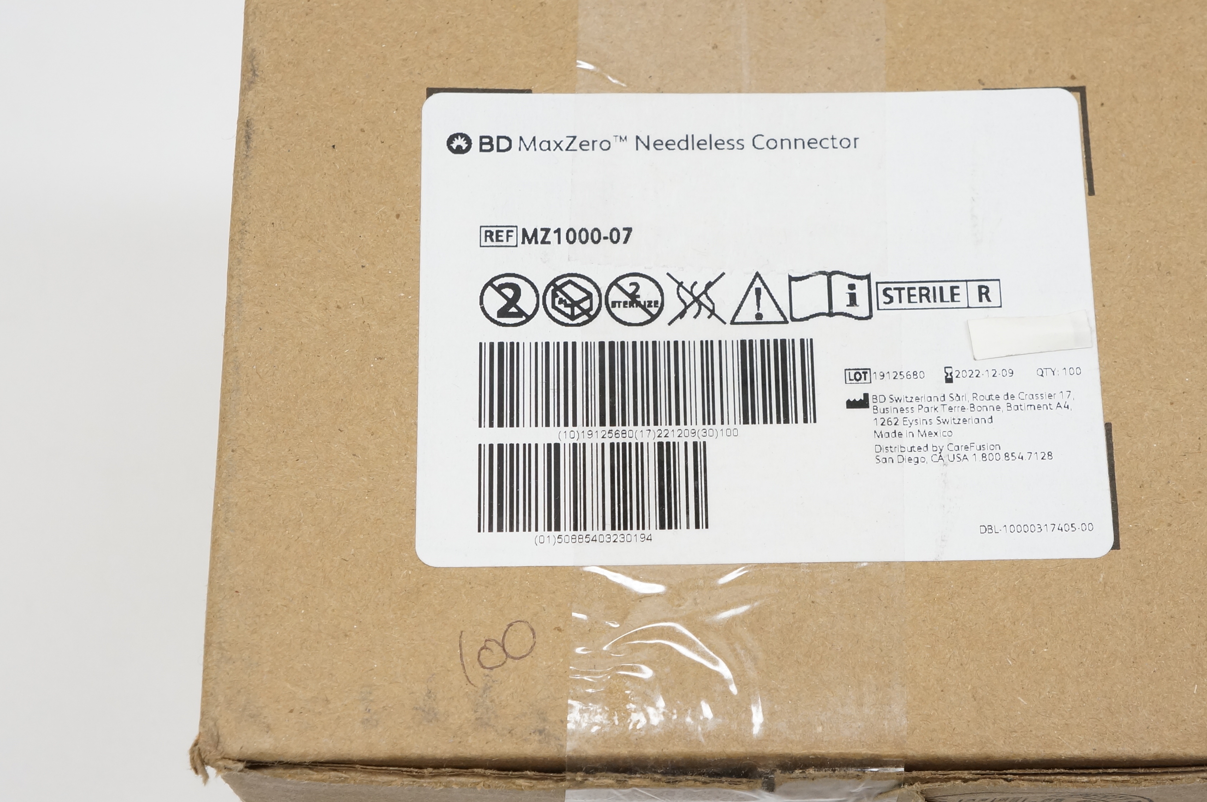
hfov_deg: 29.2
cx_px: 729
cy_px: 419
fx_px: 2311
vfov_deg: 19.7
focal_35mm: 69
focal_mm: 32
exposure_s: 1/100
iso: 800
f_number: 7.1
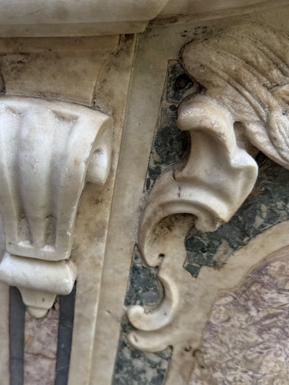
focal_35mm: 36
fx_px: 401
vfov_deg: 51.3
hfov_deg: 39.1
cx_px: 90
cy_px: 200
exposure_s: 1/547
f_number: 1.78
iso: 80
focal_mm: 6.76
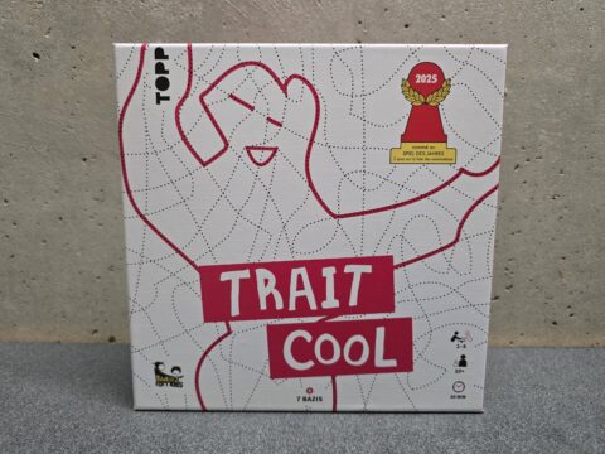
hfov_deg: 73.9
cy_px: 227
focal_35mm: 23
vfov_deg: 58.9
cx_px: 302
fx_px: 402
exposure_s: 1/100
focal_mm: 6.3
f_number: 1.7
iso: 1000
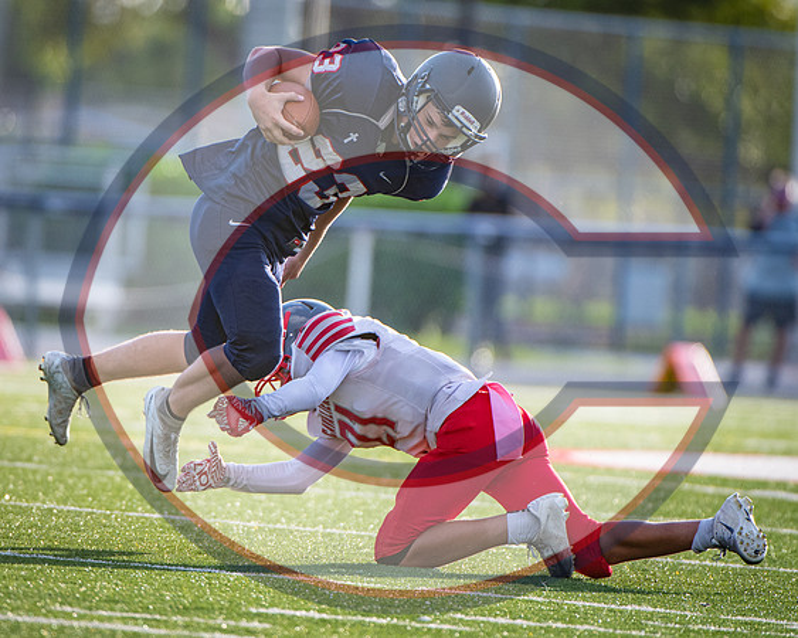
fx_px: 14637
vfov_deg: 2.5
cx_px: 324
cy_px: 265
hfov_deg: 3.1
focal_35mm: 620
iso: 640
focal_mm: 400
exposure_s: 1/1000
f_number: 4
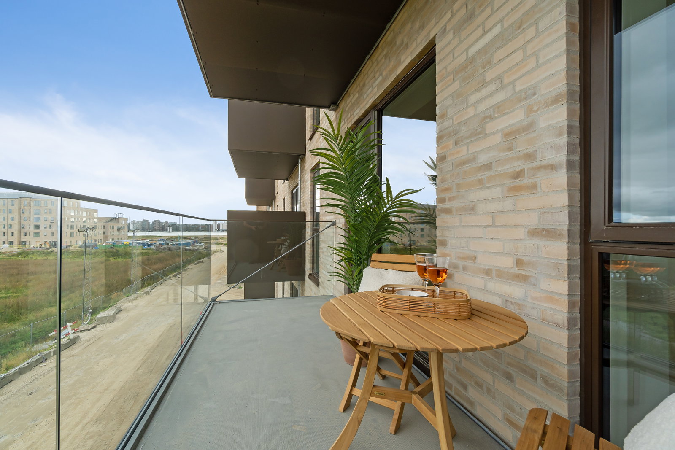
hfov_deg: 100.4
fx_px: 281
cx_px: 338
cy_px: 225
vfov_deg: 77.3
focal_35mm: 15
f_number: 8
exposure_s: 1/100
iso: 200
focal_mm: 10
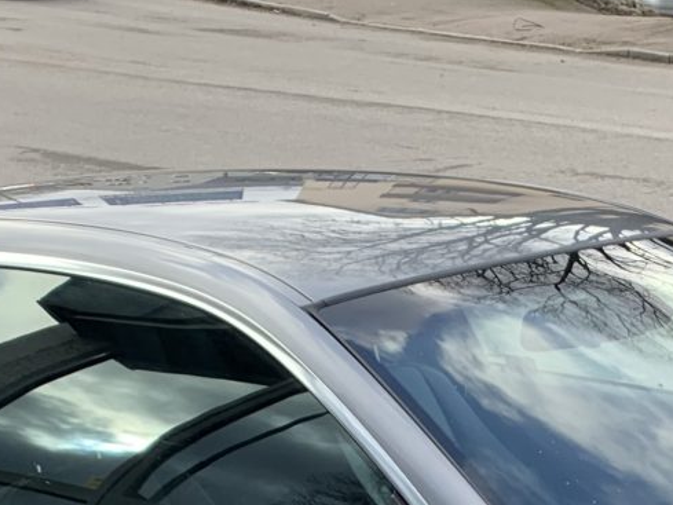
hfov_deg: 18.9
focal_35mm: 102
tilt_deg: -21.2
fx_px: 1984
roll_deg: +0.9
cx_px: 622
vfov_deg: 13.5
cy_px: 791
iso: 25
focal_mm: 4.25
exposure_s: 1/333
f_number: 1.8
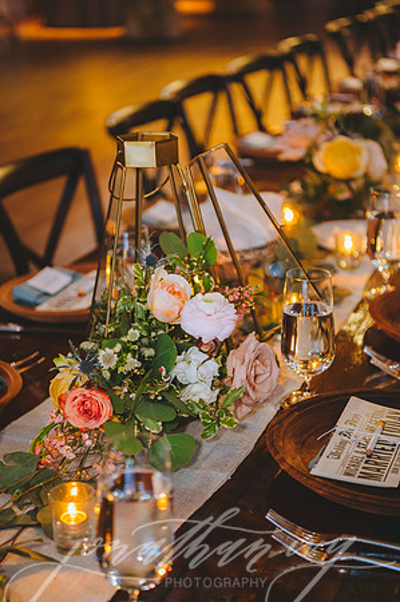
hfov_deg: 19.4
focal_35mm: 70
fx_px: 1169
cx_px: 200
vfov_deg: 28.9
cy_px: 301
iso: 2500
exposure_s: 1/60
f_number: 2.8
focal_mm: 70
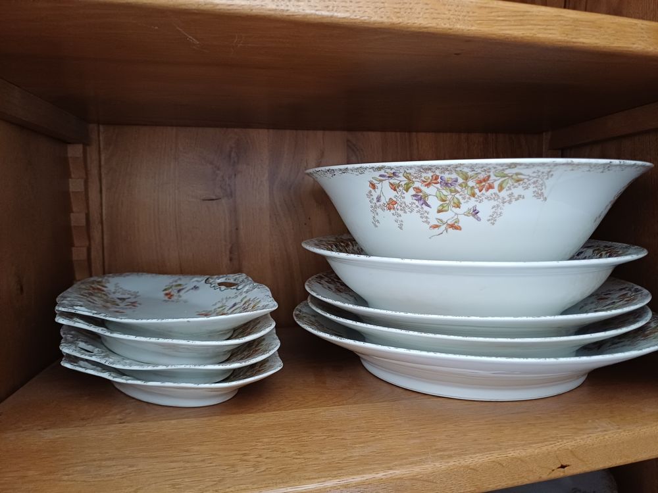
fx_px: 475
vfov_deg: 54.9
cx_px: 329
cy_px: 246
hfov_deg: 69.4
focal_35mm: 25
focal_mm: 4.65
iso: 640
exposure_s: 1/20
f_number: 1.8
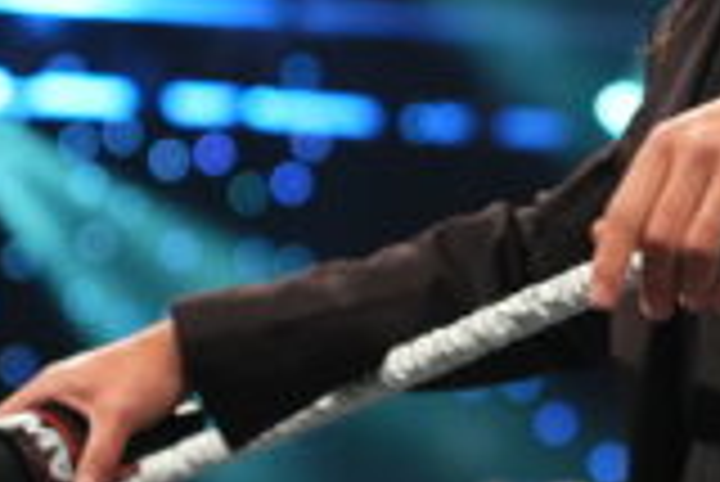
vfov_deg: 4.6
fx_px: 5945
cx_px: 490
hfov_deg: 6.9
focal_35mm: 297
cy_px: 248
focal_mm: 62
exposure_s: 1/800
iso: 2500
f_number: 2
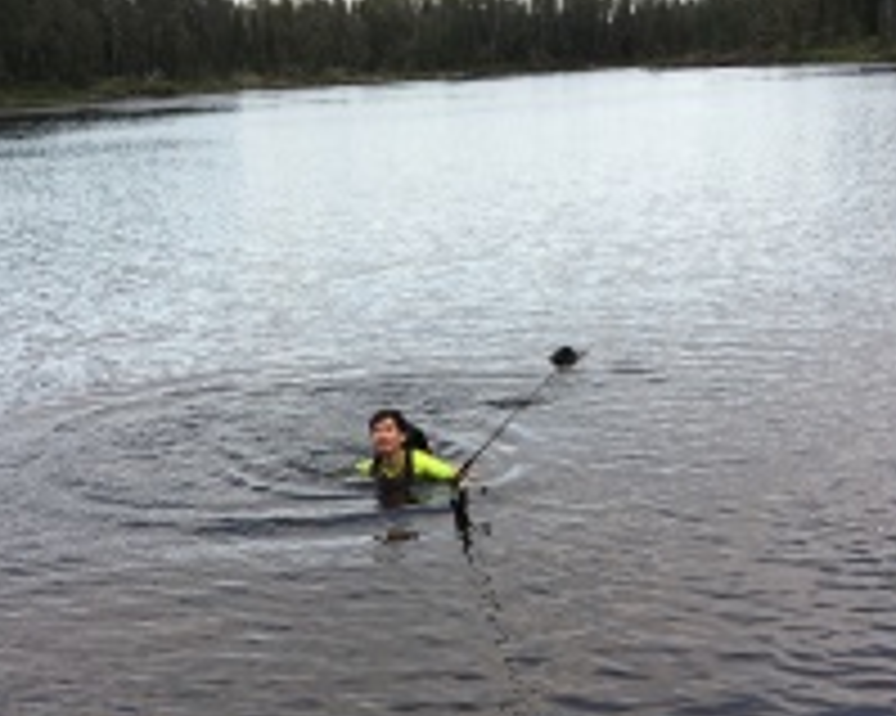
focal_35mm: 52
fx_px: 1378
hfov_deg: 36.0
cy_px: 590
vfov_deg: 28.4
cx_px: 419
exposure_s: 1/278
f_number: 2.2
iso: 25
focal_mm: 4.15
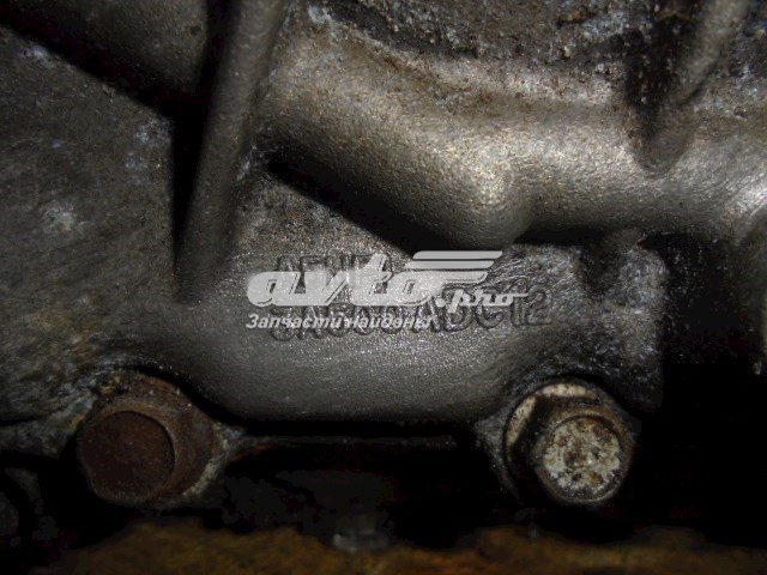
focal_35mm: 26
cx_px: 384
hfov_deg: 67.3
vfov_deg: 53.1
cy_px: 288
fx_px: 576
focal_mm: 4.6
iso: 200
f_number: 11.5
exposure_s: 1/30
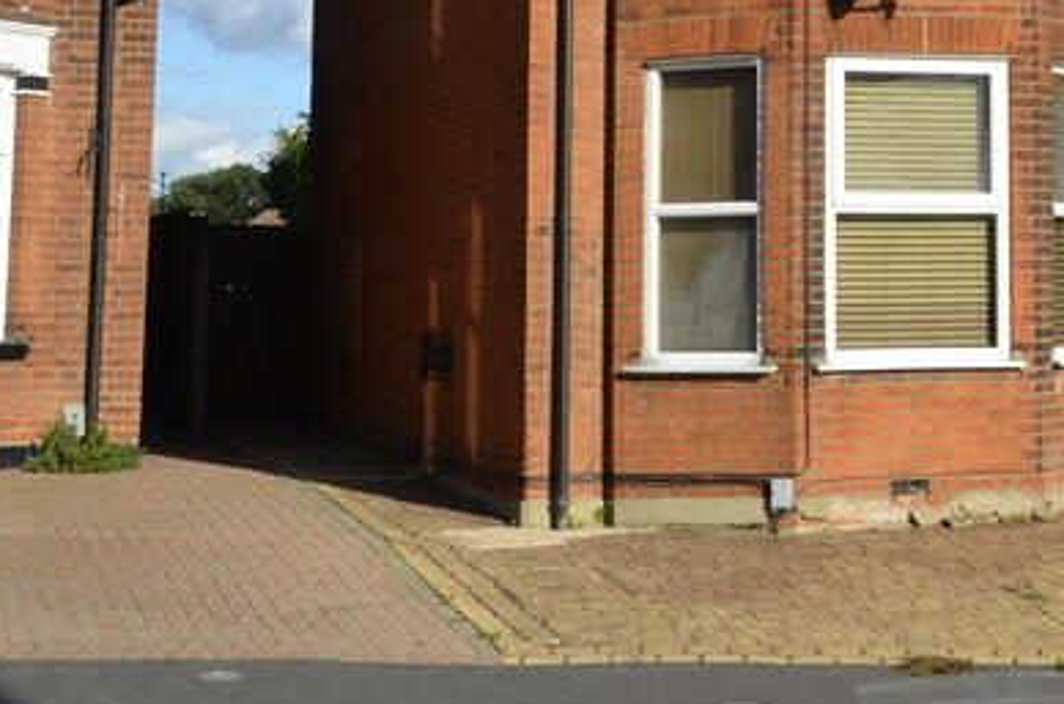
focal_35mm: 95
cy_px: -104
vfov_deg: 14.0
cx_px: 954
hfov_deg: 21.0
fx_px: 2802
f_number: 9
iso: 100
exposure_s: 1/320
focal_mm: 24
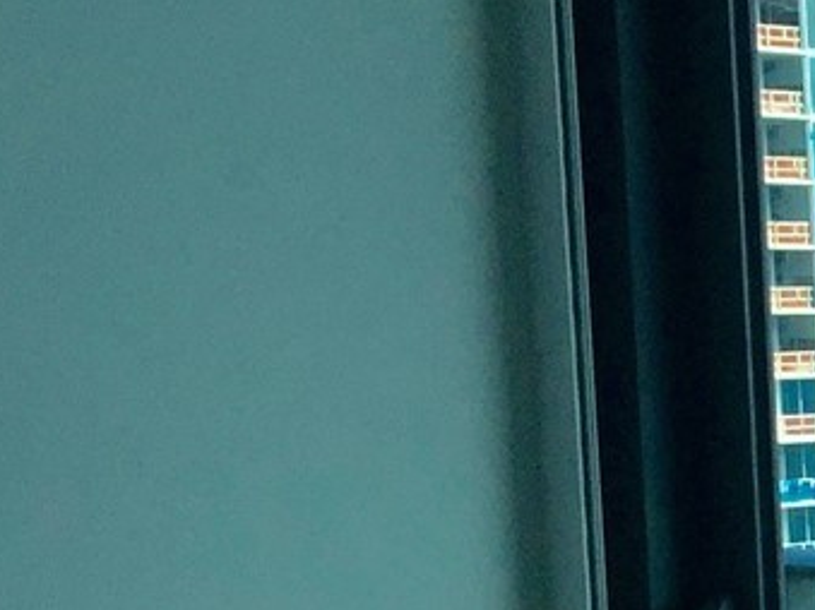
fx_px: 3224
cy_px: 845
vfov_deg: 10.5
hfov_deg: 12.1
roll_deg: +0.9
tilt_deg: -9.5
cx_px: 1830
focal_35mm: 137
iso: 32
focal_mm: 4.15
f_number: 2.2
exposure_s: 1/1319
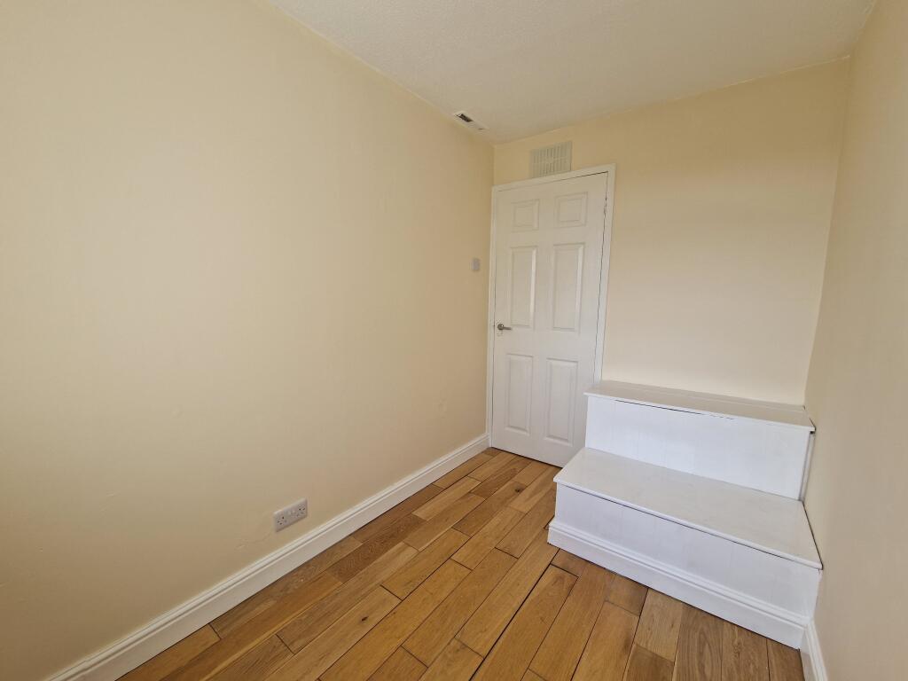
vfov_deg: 89.9
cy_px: 340
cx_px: 454
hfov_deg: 106.2
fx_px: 341
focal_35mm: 13
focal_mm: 2.2
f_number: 2.2
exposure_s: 1/137
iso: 50
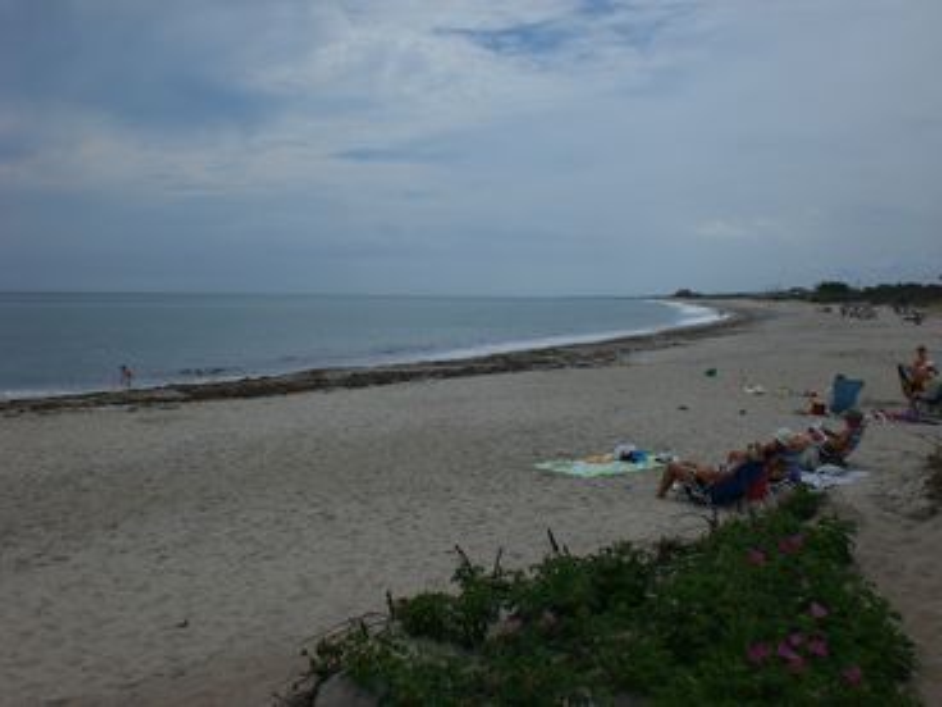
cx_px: 471
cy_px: 354
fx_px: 1034
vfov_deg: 37.7
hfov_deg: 49.0
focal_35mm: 38
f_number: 4.4
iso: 50
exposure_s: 1/1600
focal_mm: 6.3
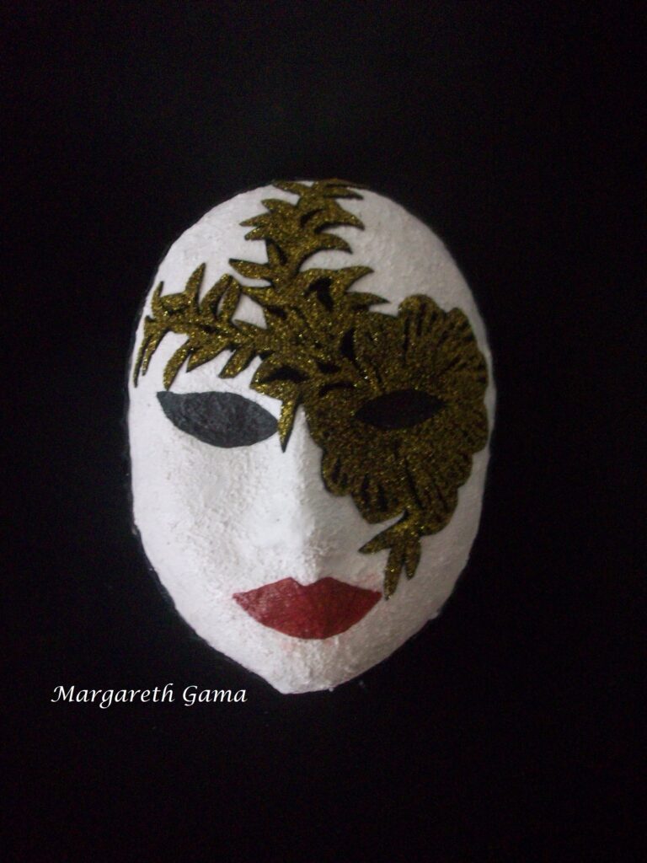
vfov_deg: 54.0
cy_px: 432
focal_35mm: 34
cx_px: 324
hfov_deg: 41.8
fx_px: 847
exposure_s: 1/8
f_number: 2.8
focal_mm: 5.7
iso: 200
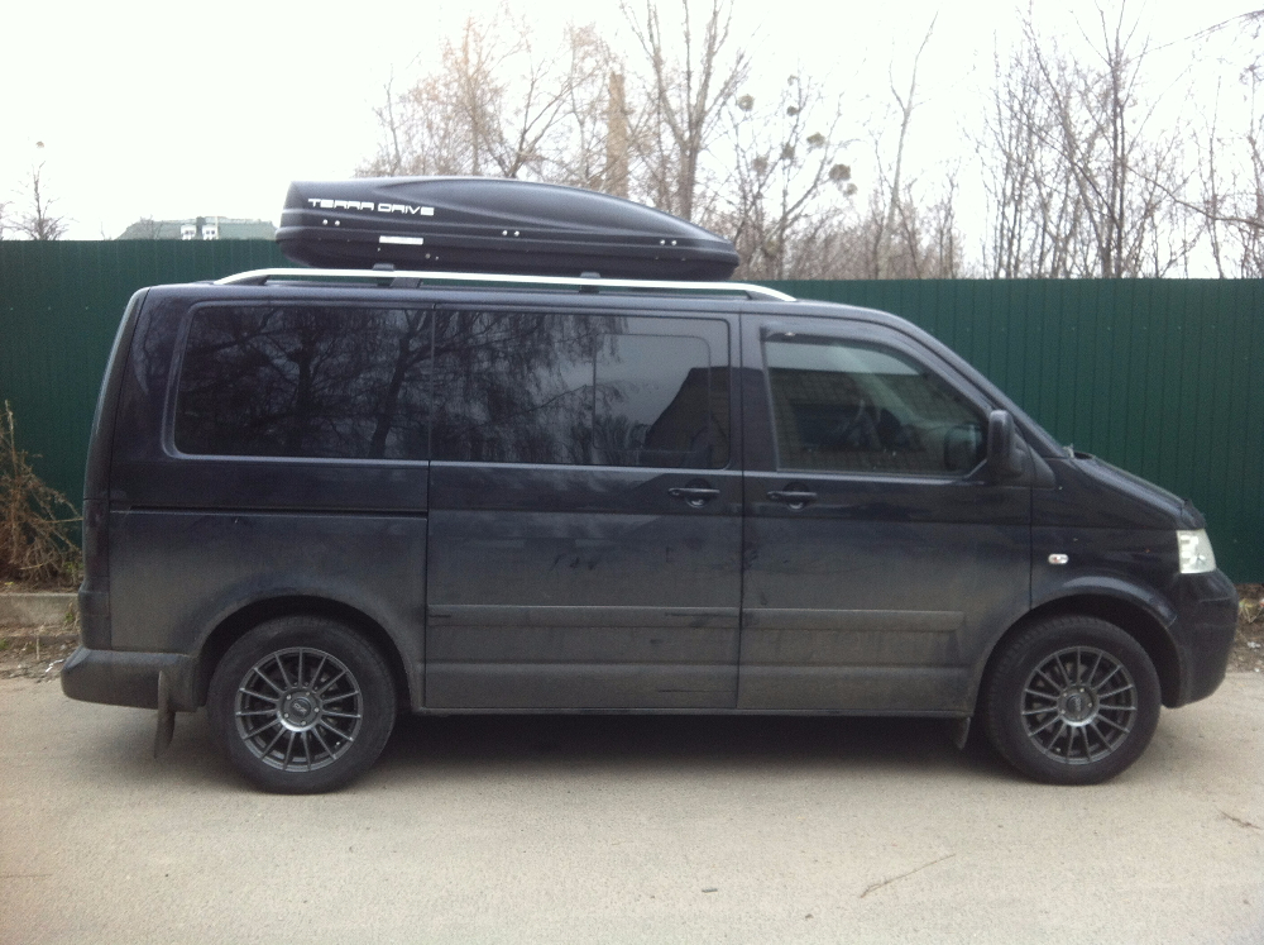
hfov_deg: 52.7
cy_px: 472
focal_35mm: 35
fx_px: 1276
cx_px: 632
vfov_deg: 40.6
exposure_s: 1/40
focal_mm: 3.85
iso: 80
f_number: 2.8
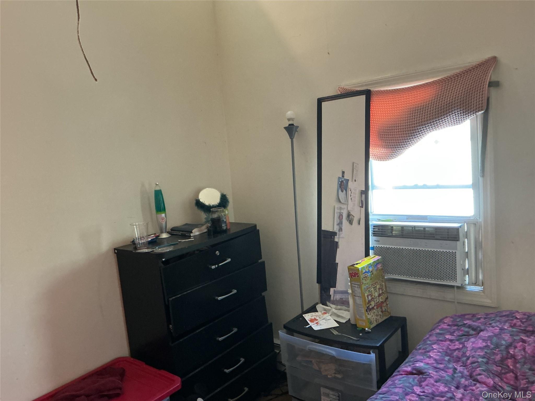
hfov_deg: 61.7
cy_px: 200
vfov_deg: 48.2
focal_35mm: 29
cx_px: 268
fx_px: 448
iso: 320
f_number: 1.8
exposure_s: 1/40
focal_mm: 3
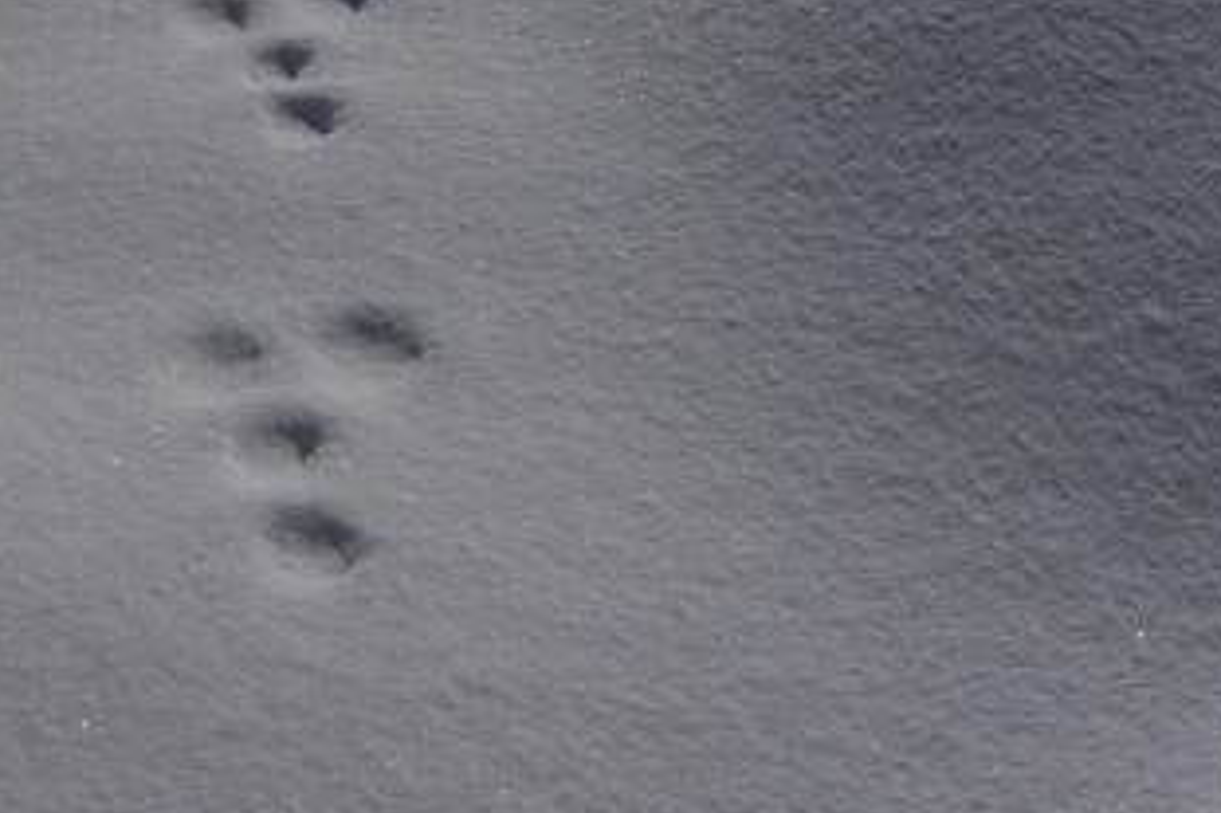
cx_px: 271
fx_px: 3254
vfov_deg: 13.4
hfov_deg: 21.0
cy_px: -401
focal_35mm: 96
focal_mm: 14
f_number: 13
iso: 100
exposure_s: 1/1300
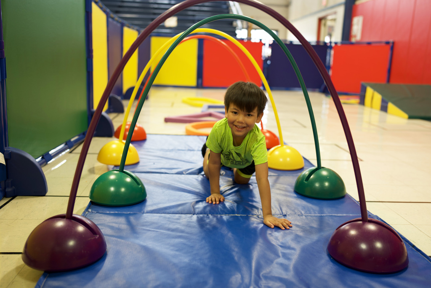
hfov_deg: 54.4
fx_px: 419
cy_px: 144
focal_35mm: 35
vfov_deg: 37.9
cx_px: 216
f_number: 2
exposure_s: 1/50
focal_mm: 35
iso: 200
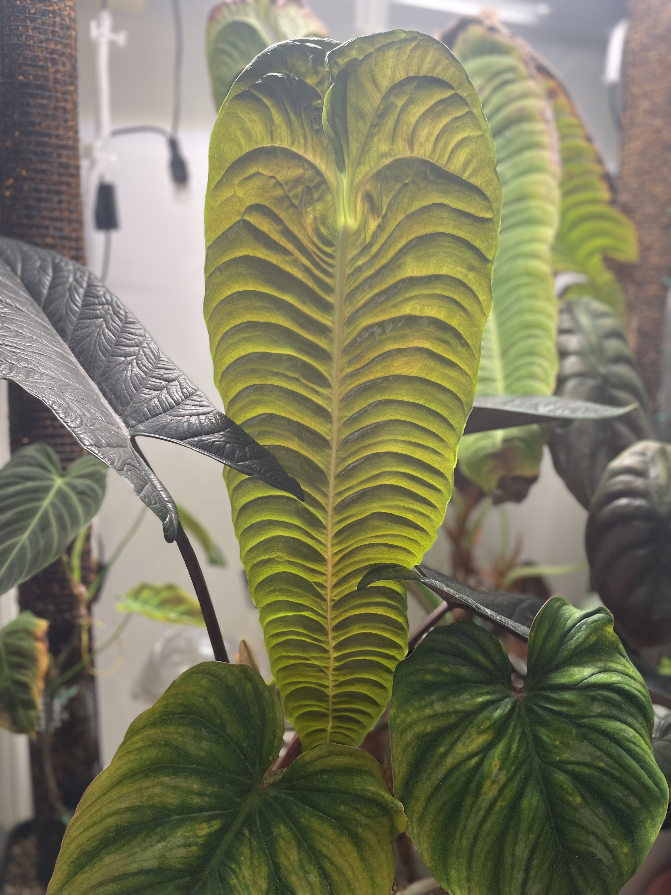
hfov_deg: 53.1
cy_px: 448
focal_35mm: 26
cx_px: 336
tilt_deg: -8.6
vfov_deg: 67.3
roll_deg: -1.4
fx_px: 672
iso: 64
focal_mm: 5.1
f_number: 1.6
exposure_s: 1/50
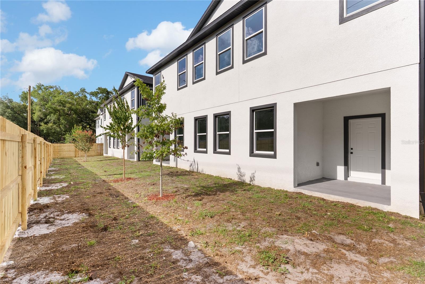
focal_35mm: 17
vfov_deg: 70.5
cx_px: 212
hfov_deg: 93.3
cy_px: 142
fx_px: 201
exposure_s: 1/100
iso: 100
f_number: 8
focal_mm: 17
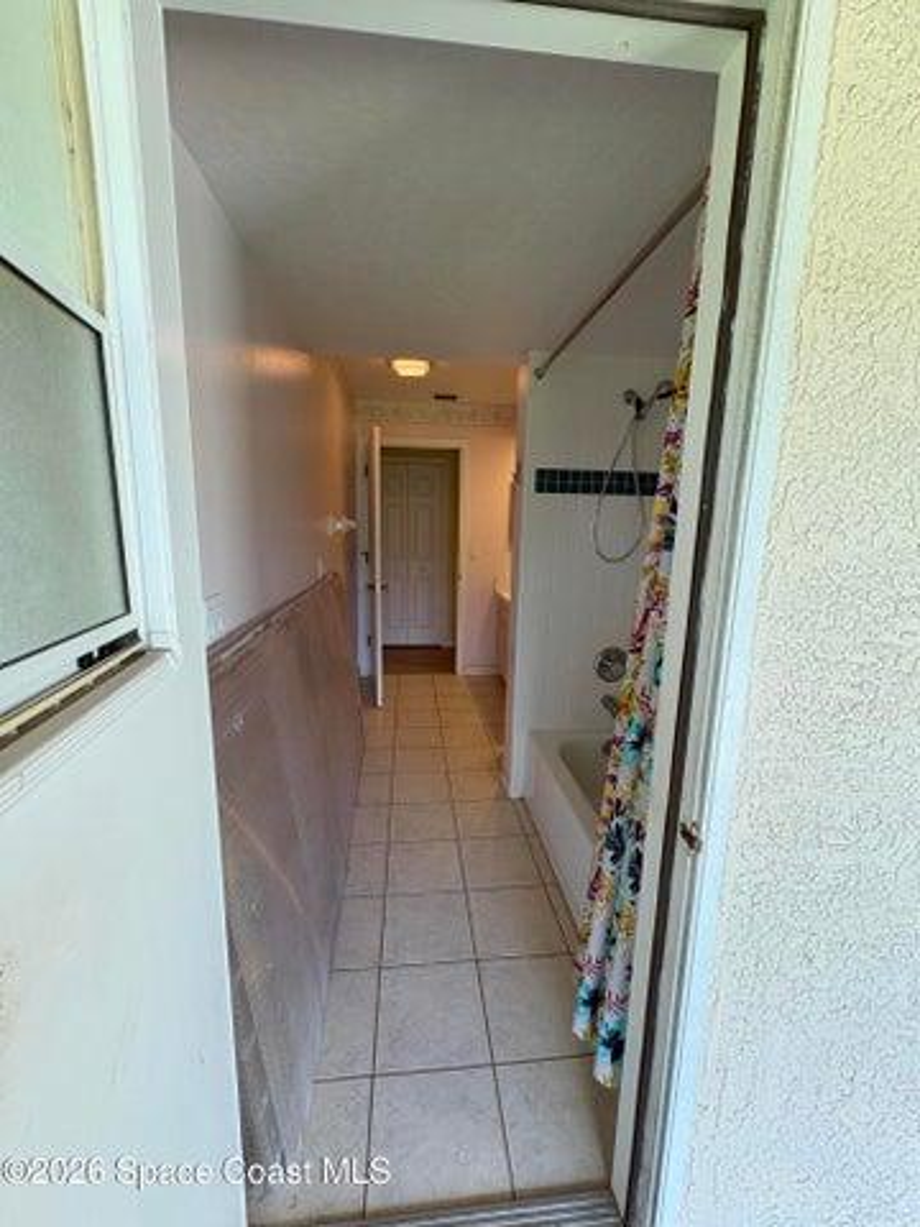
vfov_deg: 102.1
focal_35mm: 14
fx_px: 496
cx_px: 460
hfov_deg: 85.7
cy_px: 614
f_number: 2.2
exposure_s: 1/99
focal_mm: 2.22
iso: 200
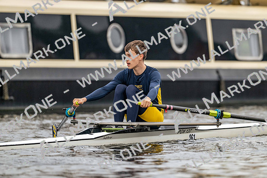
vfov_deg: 3.4
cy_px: 89
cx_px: 134
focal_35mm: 400
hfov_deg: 5.2
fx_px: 2967
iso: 2500
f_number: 4.5
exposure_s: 1/2500
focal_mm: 400
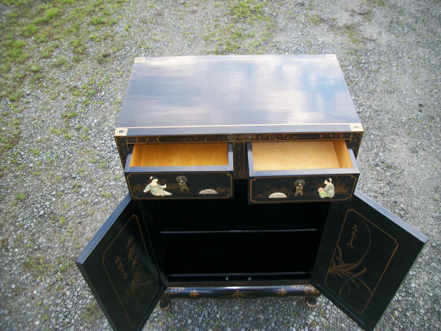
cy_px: 166
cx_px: 220
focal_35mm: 32
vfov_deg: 44.2
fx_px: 408
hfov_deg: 56.8
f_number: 2.9
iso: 80
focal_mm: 5.7
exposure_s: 1/30
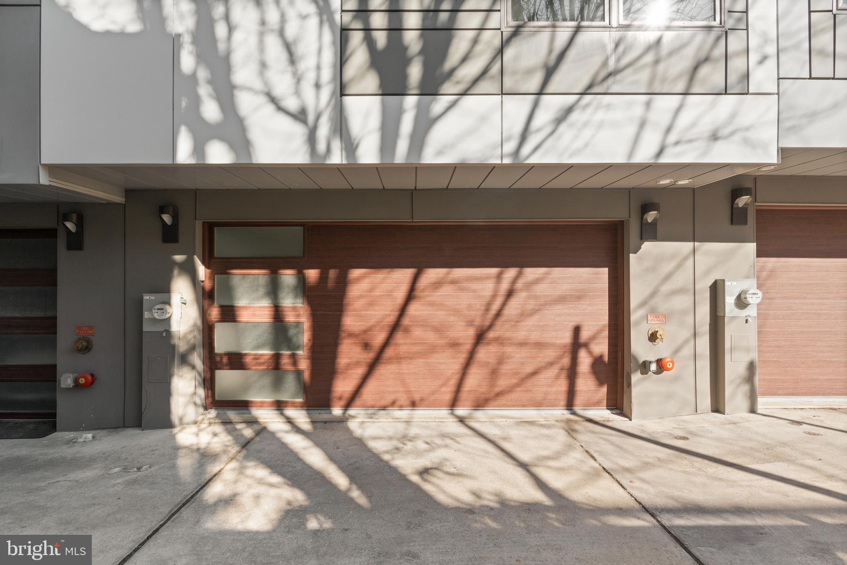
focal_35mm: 16
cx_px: 424
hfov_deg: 95.0
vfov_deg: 72.0
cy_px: 282
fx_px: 388
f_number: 11
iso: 640
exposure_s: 1/125
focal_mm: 16.5
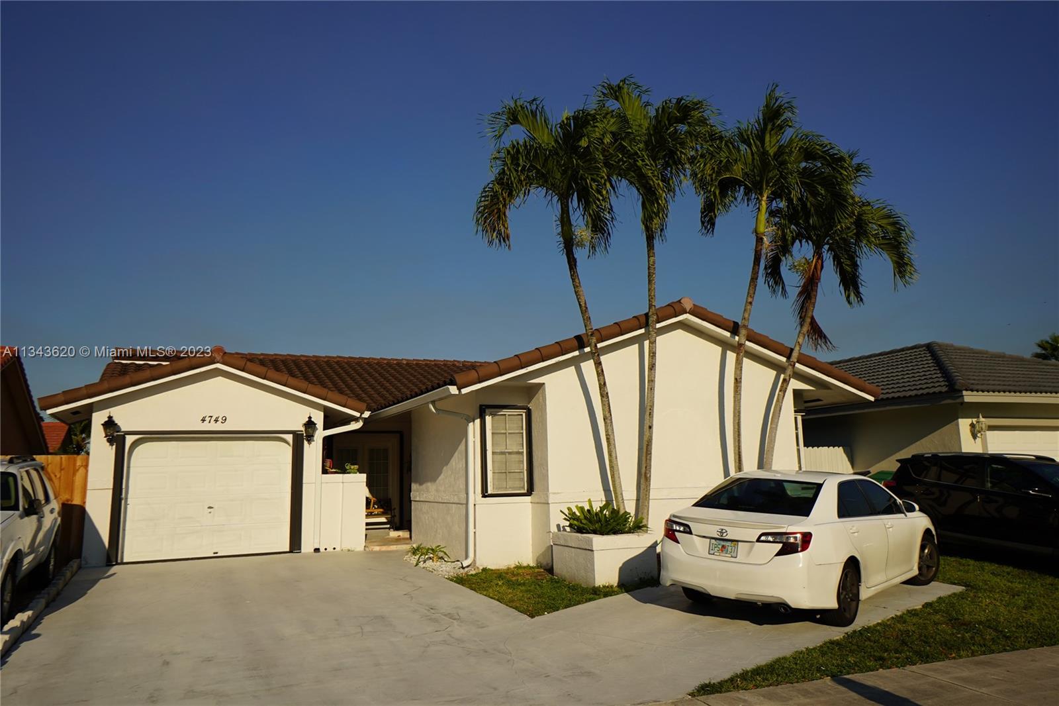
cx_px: 530
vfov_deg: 47.9
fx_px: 794
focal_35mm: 27
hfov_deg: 67.4
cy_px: 353
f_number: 5
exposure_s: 1/1250
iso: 100
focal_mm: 18
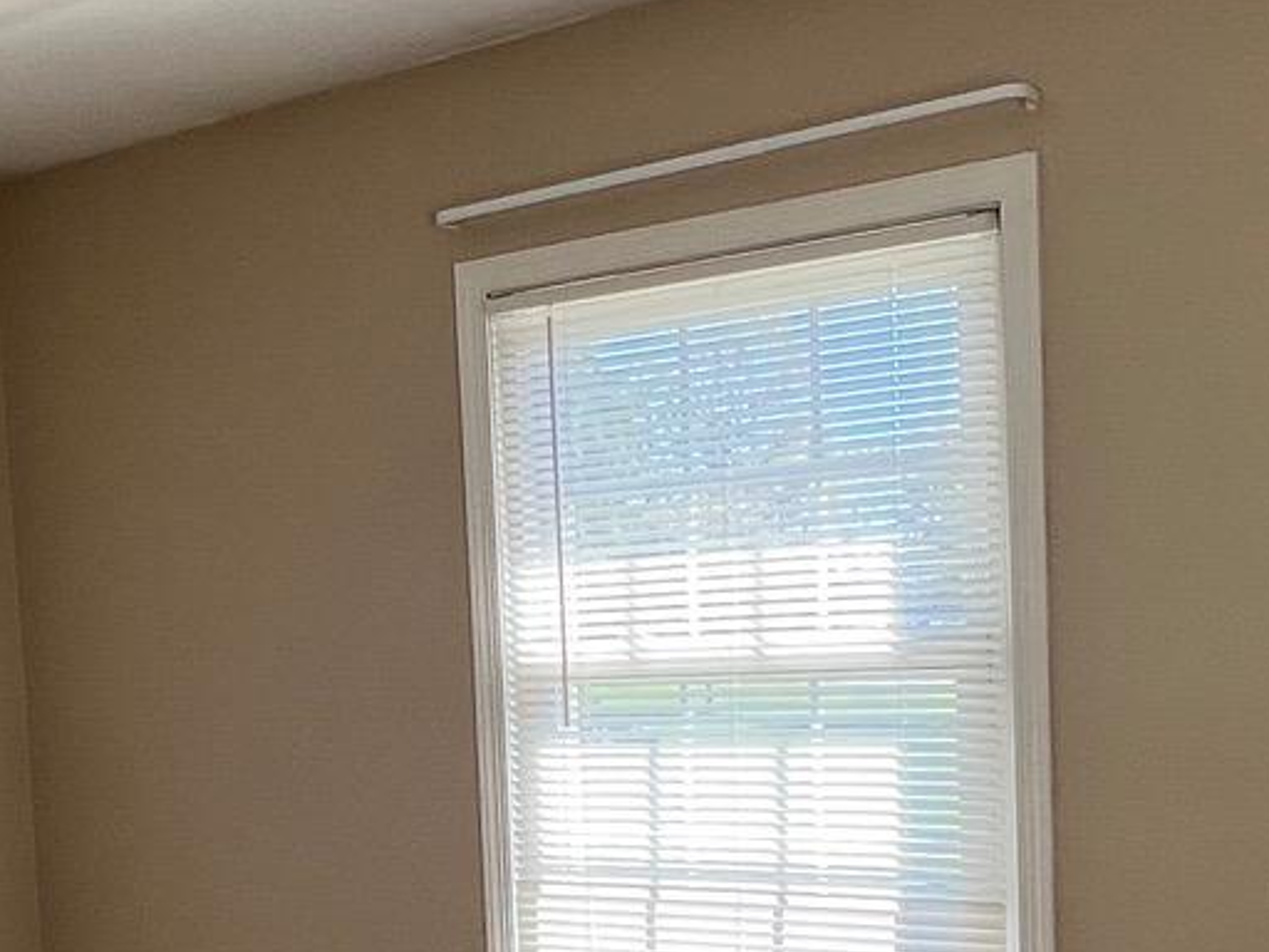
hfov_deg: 36.4
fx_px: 1906
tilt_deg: -6.3
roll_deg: +3.1
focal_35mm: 52
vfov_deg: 27.1
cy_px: 843
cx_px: 411
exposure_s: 1/99
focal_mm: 1.57
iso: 40
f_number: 1.8
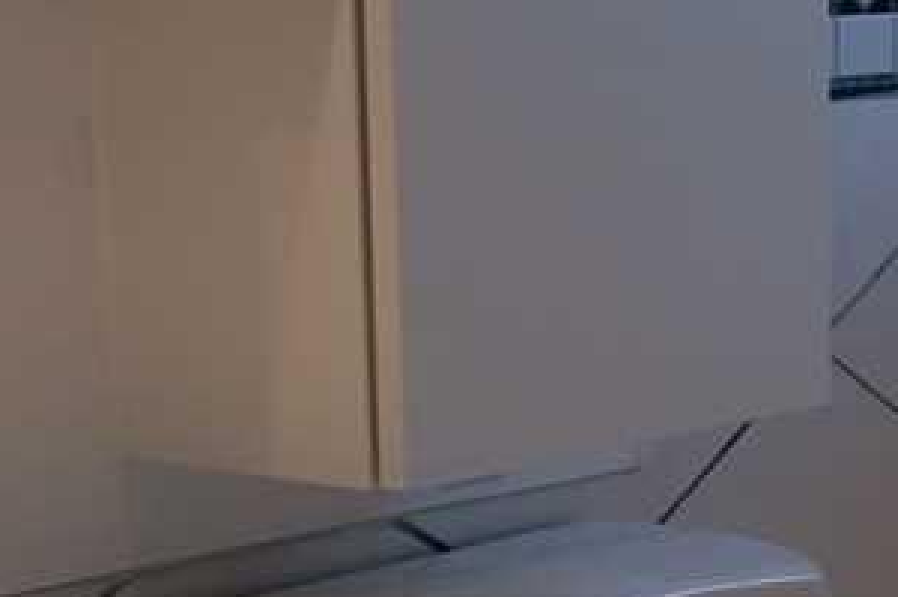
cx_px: 570
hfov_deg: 24.4
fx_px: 2068
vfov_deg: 16.4
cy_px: 176
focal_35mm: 83
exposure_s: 1/60
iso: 40
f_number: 2.2
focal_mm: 4.12
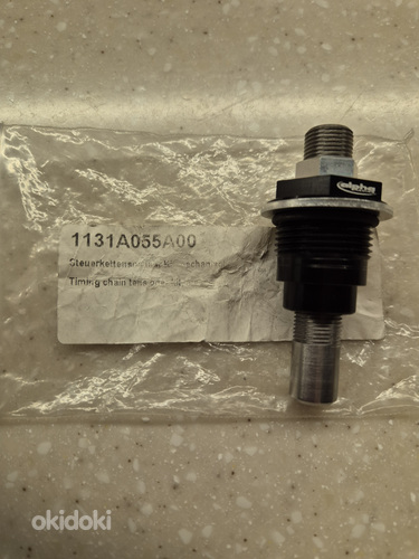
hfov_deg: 58.9
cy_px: 280
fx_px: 371
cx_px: 210
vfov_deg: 73.9
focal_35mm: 23
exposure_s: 1/100
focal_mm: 5.4
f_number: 1.8
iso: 160
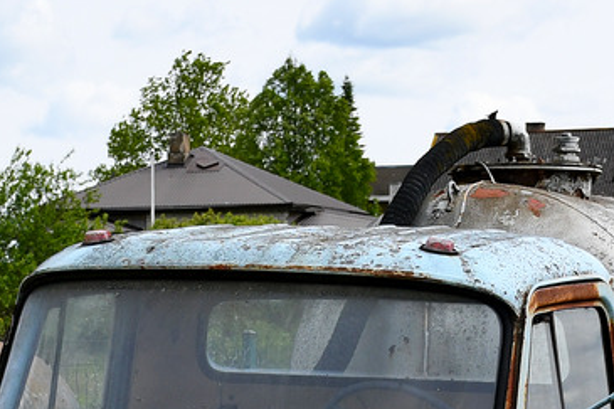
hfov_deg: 12.0
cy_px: 496
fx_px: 2915
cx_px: 252
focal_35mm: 171
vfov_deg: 7.9
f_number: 6.3
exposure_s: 1/800
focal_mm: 32
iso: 200
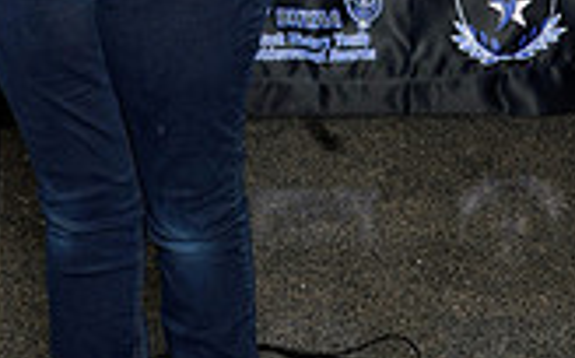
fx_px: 2238
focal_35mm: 143
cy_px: -400
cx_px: 84
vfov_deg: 8.6
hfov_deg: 14.5
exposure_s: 1/125
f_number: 8
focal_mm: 51
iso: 800
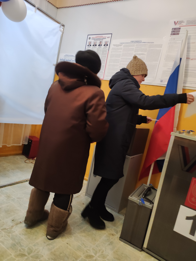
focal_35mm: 17
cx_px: 98
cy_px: 130
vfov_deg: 91.1
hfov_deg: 74.6
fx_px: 129
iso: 726
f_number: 1.79
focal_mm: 4.74
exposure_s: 1/33
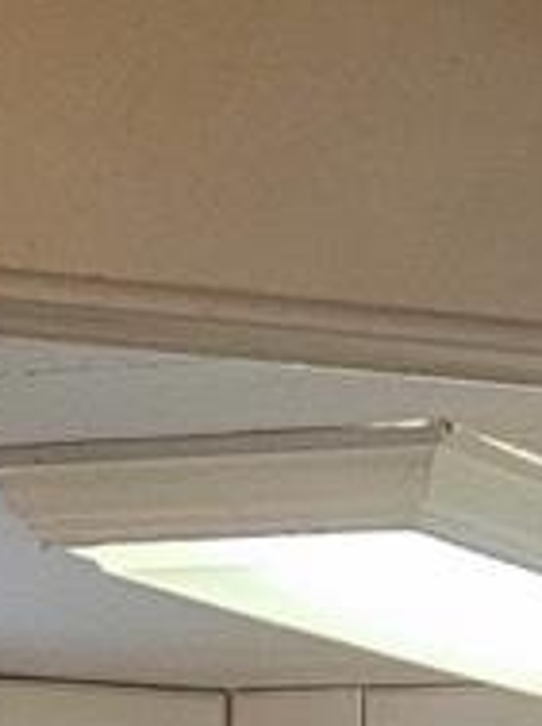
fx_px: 3833
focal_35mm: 183
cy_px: 1951
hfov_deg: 8.1
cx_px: 382
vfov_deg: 9.3
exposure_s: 1/120
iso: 800
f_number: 1.8
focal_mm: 5.4
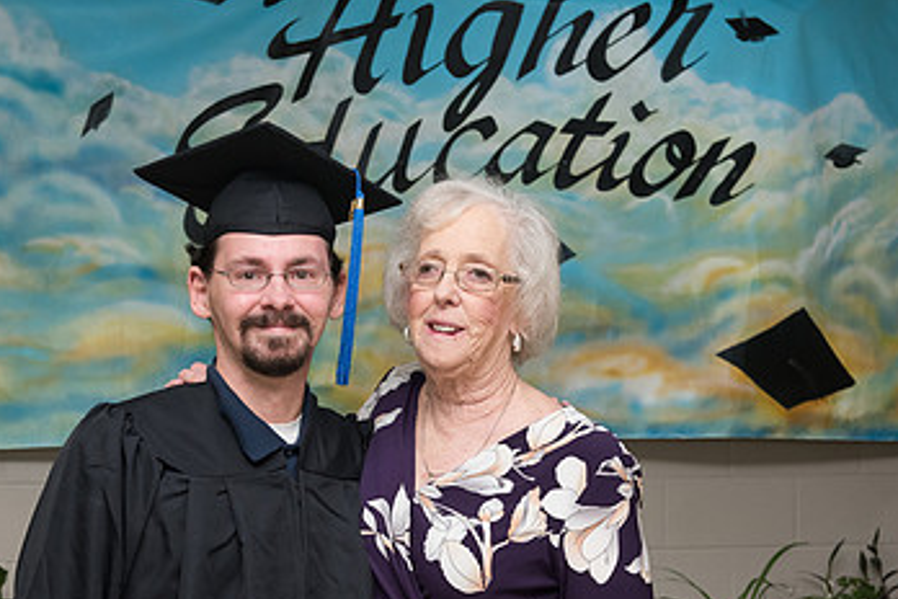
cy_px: 494
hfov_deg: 25.3
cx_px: 384
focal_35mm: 80
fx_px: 1995
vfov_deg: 16.9
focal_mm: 48
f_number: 7.1
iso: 1600
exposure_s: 1/160
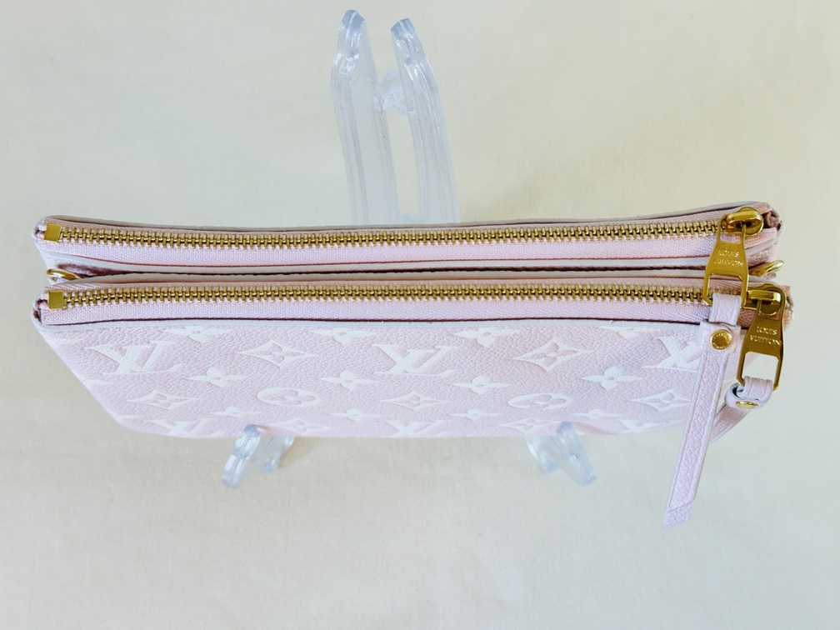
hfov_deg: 39.7
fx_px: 1165
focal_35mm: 48
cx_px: 420
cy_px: 315
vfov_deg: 30.3
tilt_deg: -71.4
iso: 80
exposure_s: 1/100
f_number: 1.78
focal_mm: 6.76
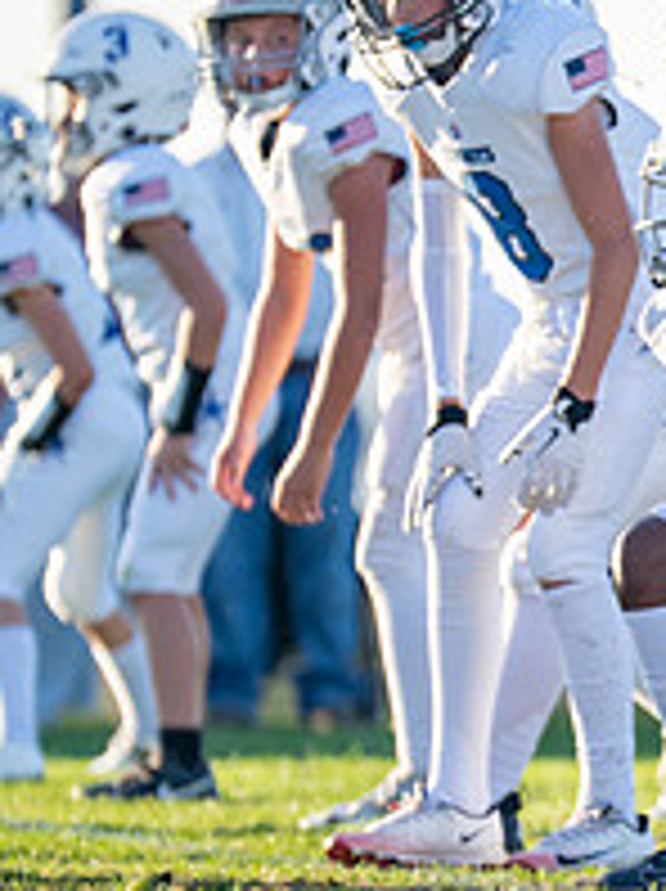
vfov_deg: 2.3
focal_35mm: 880
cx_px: 915
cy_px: 727
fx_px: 22623
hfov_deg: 1.7
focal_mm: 200
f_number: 2.8
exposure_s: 1/1600
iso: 200
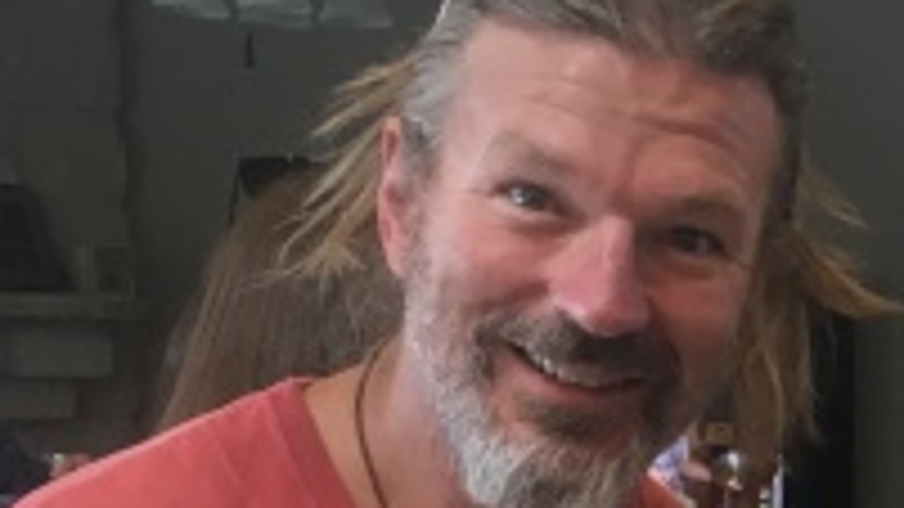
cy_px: 976
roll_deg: +0.1
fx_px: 3020
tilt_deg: -11.3
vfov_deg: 9.1
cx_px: 1048
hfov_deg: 16.4
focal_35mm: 126
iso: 64
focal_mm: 4.15
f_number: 2.2
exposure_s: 1/30
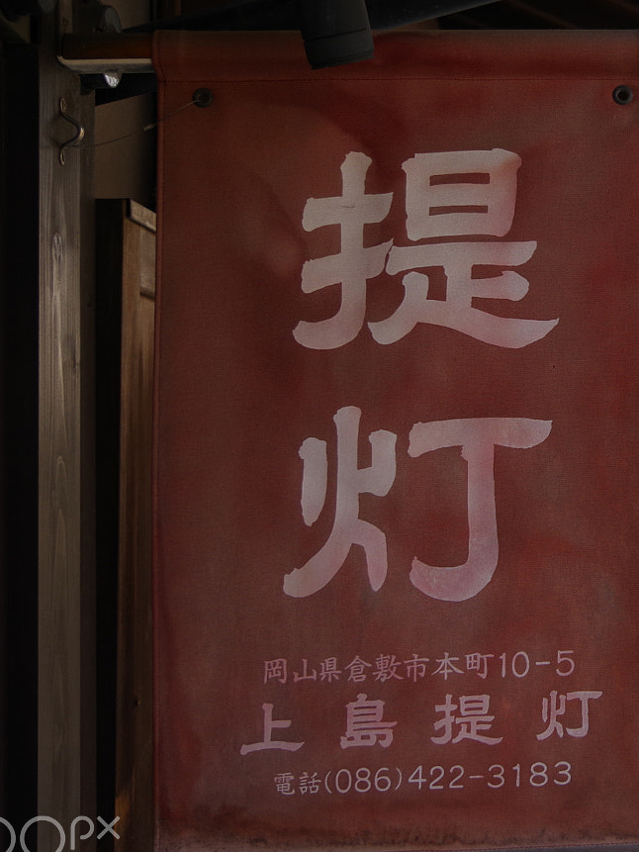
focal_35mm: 75
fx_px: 1846
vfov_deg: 26.0
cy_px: 441
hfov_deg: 19.0
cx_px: 666
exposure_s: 1/400
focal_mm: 28
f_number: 4
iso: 200
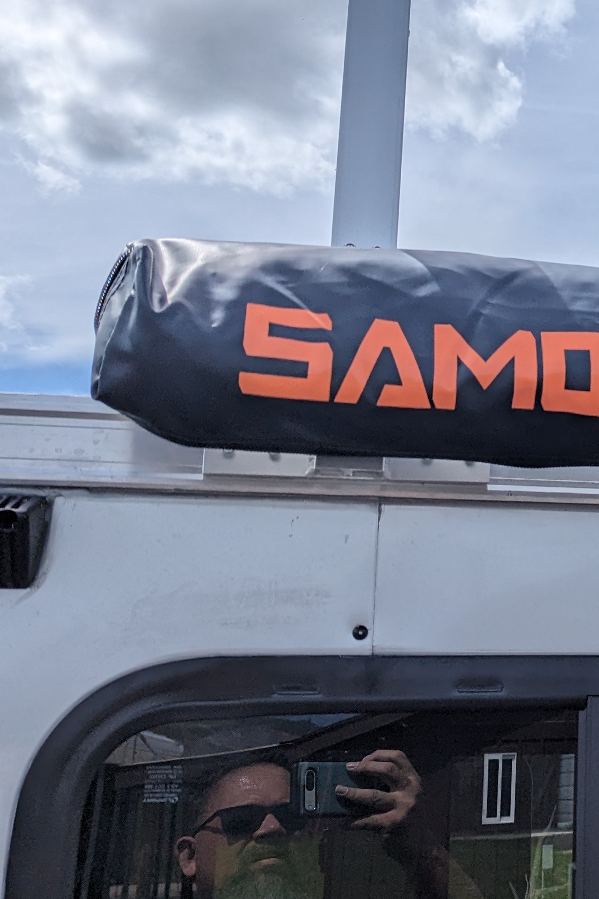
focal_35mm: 51
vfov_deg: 38.8
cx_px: 728
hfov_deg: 24.0
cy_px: 371
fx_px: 1273
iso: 47
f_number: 1.85
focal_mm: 6.81
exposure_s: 1/3906
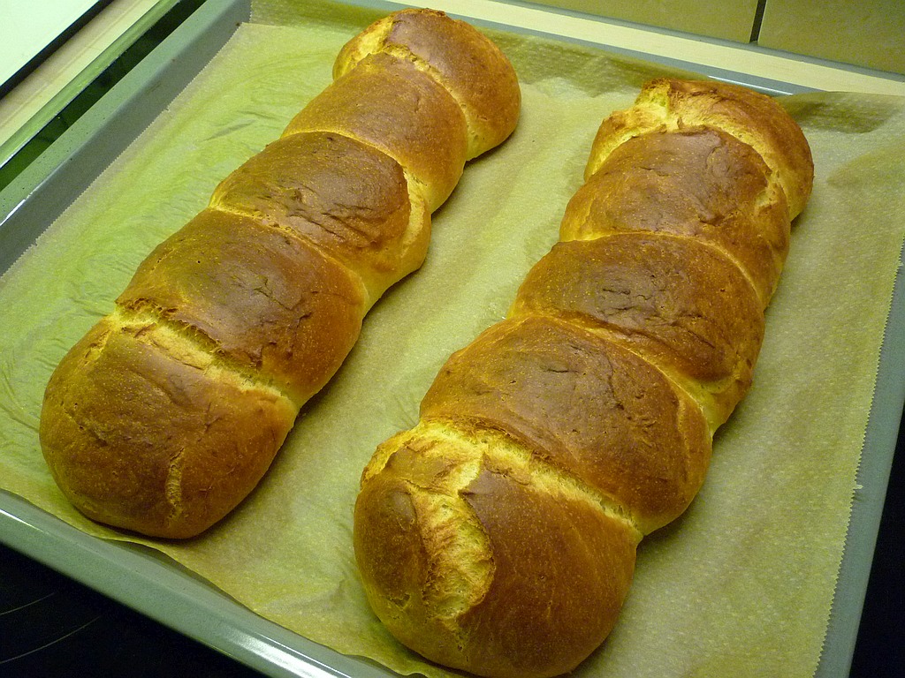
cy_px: 339
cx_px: 452
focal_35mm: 33
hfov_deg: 55.4
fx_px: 863
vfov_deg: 42.9
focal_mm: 5.5
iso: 400
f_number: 2.8
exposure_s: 1/30
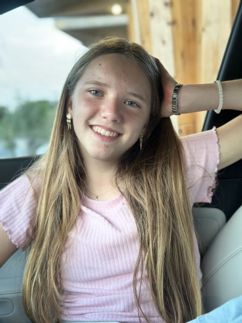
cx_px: 121
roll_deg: +1.9
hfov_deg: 30.3
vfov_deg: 39.7
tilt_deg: -3.4
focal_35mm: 48
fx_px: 447
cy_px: 162
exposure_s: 1/100
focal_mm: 6.86
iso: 125
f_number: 1.78
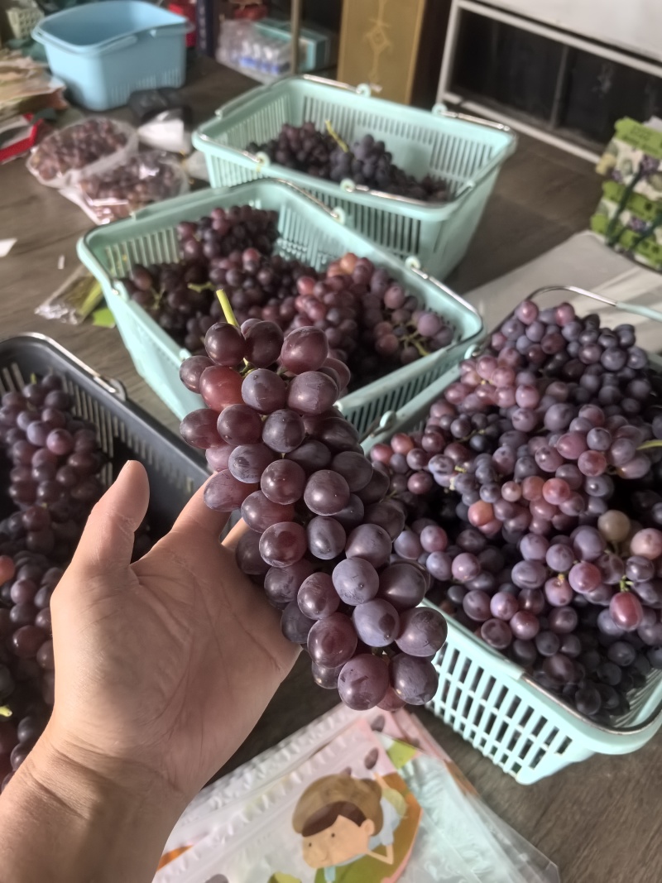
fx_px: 689
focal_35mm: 27
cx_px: 331
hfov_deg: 51.3
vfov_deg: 65.3
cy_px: 442
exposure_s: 1/100
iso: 640
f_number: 2
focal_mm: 6.35
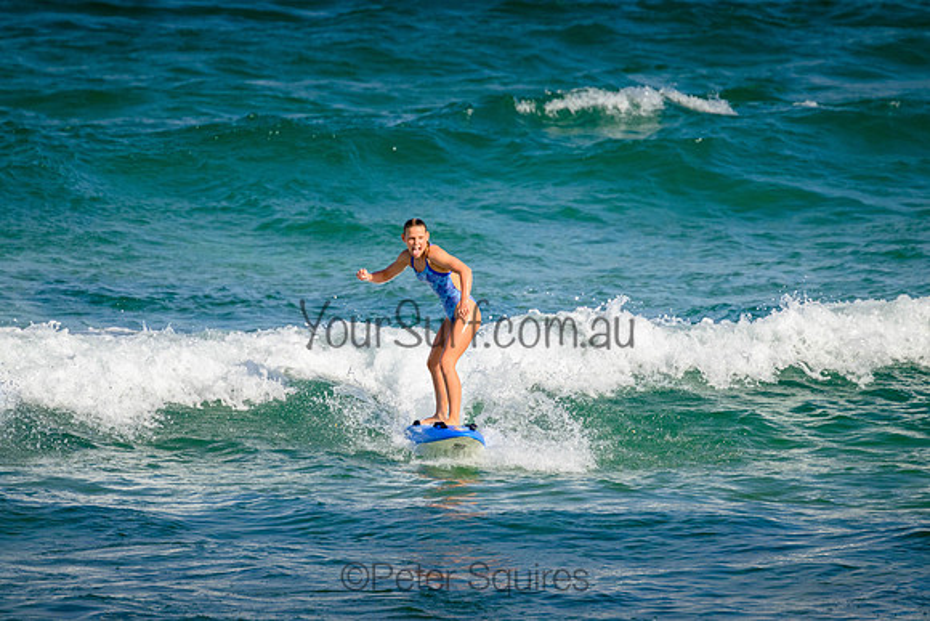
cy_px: 310
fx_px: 20671
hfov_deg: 2.6
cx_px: 465
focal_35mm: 800
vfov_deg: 1.7
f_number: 11
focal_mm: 800
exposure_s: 1/2000
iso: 1100
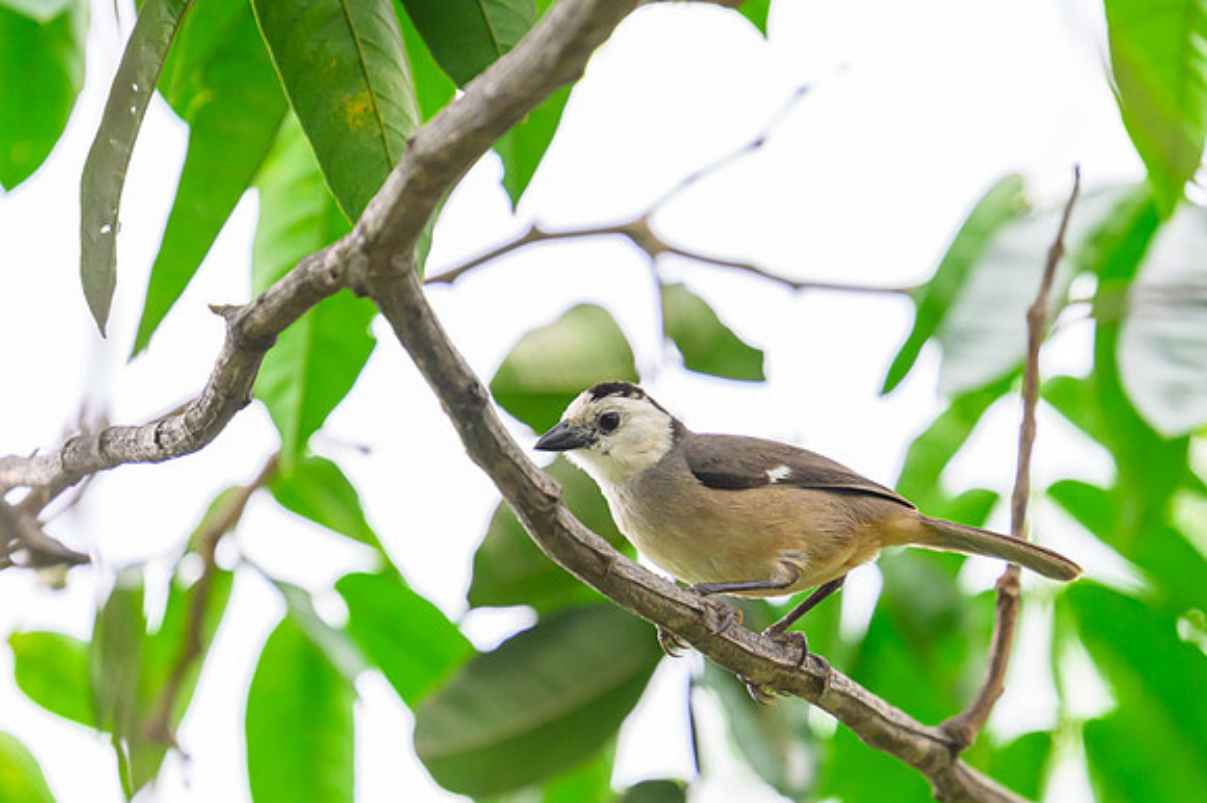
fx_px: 30112
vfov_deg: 1.5
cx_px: 660
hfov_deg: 2.3
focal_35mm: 899
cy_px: 449
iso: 2500
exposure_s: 1/1250
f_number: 4
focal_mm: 560
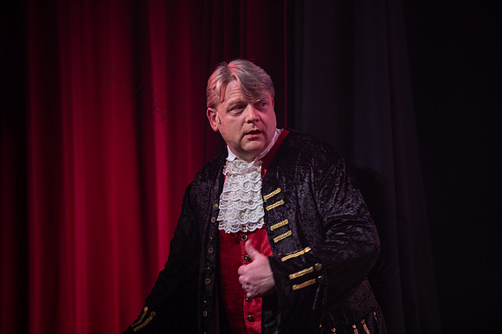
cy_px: 167
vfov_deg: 6.9
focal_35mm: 200
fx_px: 2787
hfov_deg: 10.3
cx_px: 251
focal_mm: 200
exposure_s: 1/100
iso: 1000
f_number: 2.8
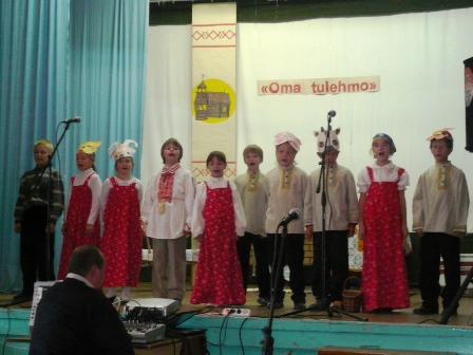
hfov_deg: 30.7
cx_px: 236
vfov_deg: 23.3
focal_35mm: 63
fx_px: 861
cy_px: 178
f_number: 4.1
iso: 200
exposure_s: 1/30
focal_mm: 10.3
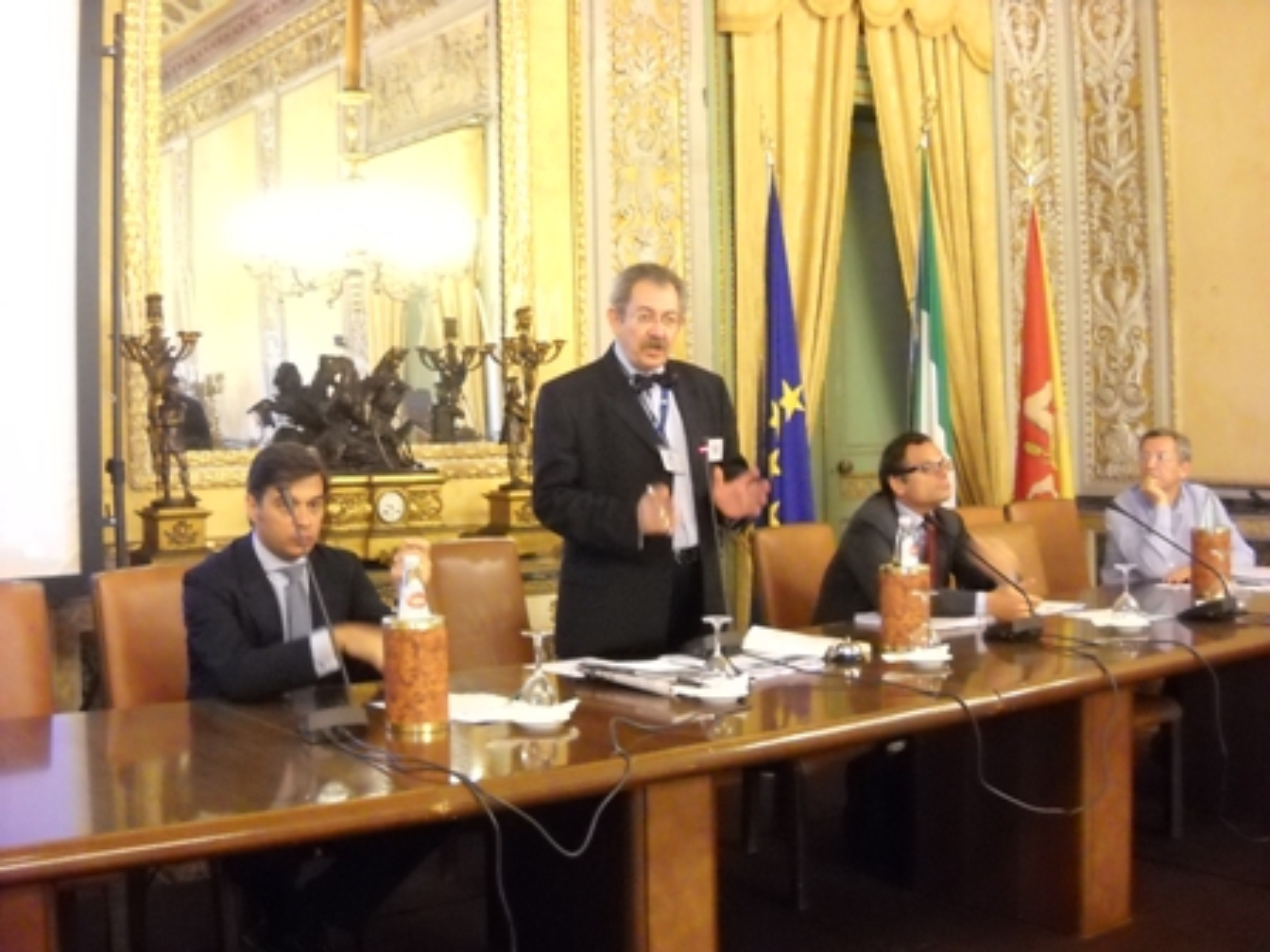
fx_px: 1504
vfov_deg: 35.1
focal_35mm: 41
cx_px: 635
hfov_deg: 45.8
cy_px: 476
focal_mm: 6.72
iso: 800
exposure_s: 1/14
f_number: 3.1
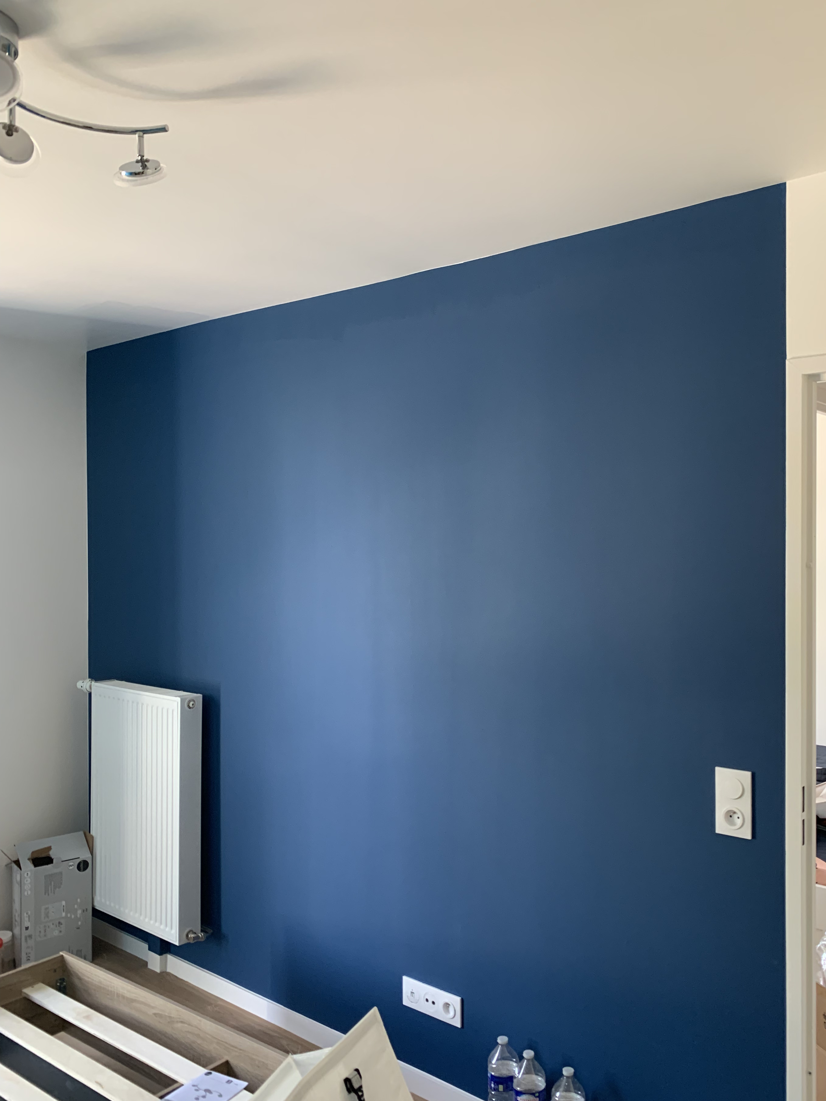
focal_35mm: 29
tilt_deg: +0.3
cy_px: 553
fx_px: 923
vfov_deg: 61.7
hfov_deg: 48.1
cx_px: 460
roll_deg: +0.2
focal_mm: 4.25
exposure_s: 1/60
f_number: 1.8
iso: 160
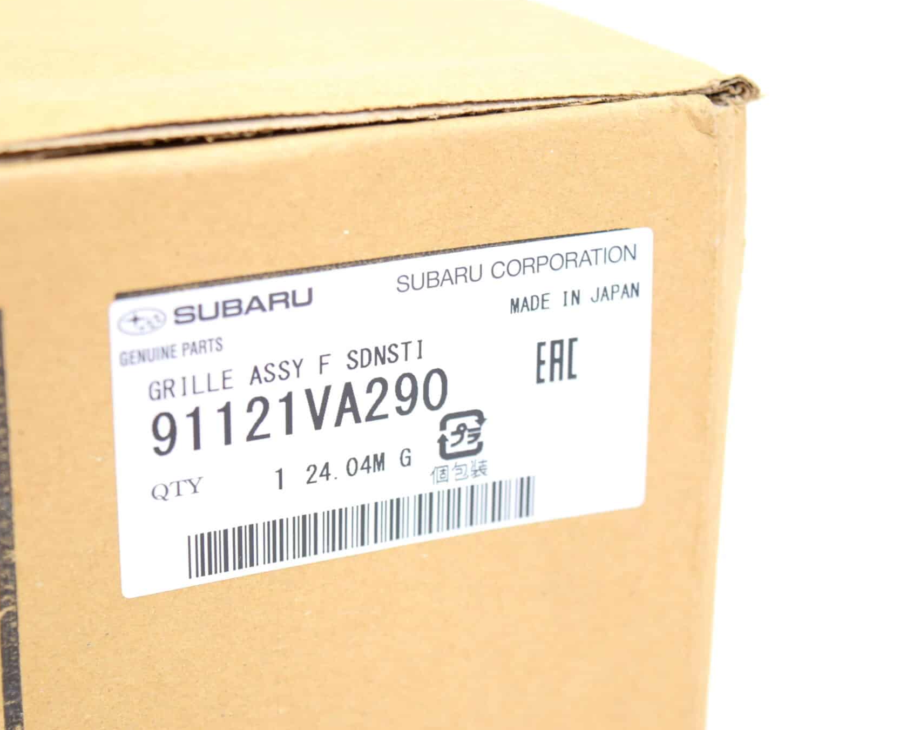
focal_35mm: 82
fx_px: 2215
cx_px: 390
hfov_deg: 23.3
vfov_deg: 18.7
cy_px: 362
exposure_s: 1/125
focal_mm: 48
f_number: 5.3
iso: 400
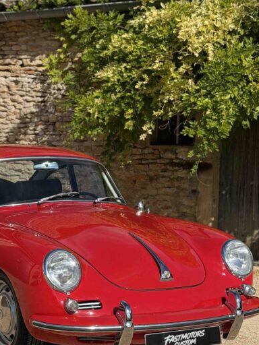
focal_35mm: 96
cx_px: 63
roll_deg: -1.1
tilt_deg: -6.7
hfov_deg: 15.3
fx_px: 958
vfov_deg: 20.4
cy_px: 237
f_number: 1.78
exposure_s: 1/7143
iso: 64
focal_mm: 6.76
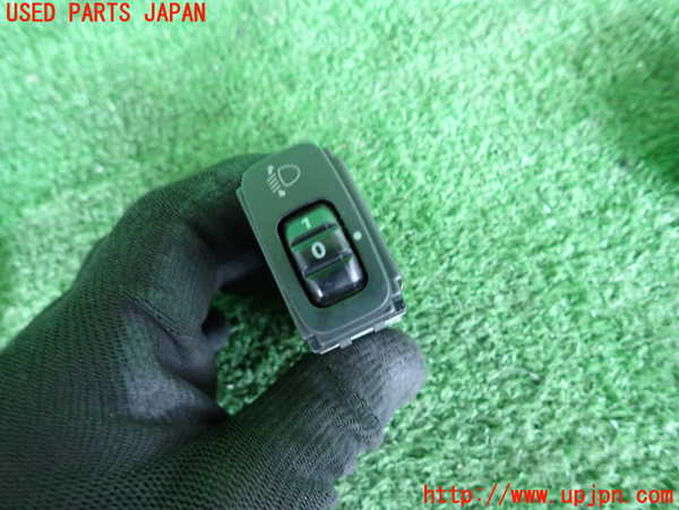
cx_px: 340
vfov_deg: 54.9
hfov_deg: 69.4
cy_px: 255
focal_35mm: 25
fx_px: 490
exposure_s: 1/30
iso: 400
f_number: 2
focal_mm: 4.5
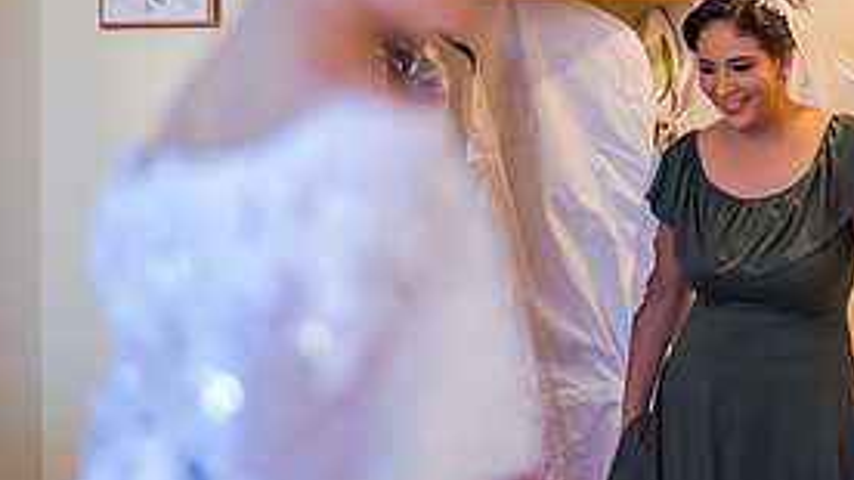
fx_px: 2490
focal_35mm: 110
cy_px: 63
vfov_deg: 10.9
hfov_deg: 19.0
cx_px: 845
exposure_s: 1/160
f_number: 1.8
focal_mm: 50
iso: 1600
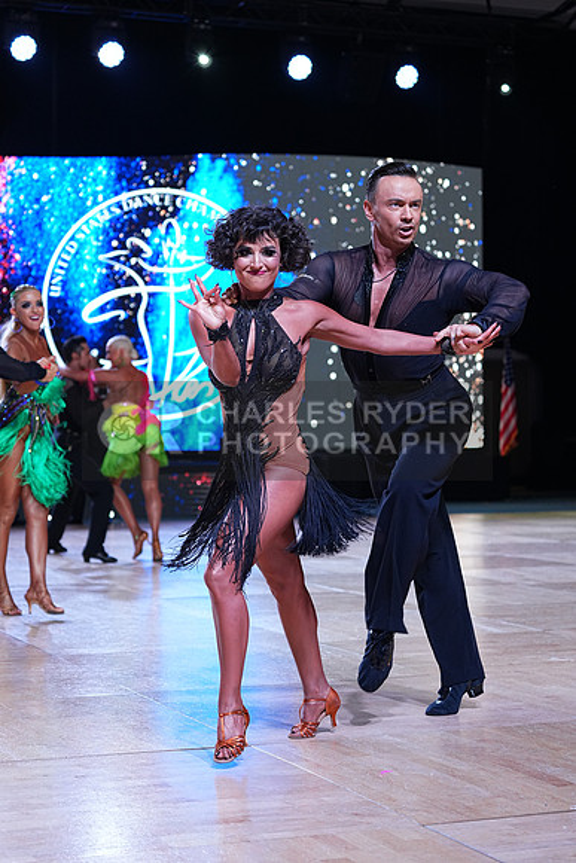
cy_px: 432
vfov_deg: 28.8
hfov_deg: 19.5
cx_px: 288
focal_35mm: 70
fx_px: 1679
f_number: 4
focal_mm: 70
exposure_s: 1/400
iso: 1000
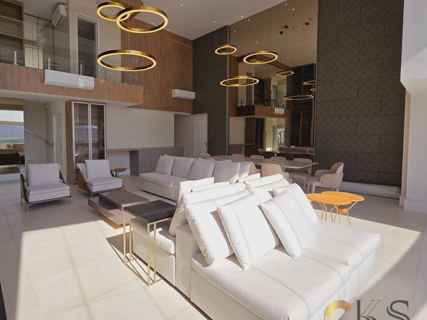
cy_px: 144
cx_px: 168
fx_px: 210
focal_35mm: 17
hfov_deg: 89.7
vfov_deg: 74.5
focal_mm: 2.2
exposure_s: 1/2417
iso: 50
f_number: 2.2
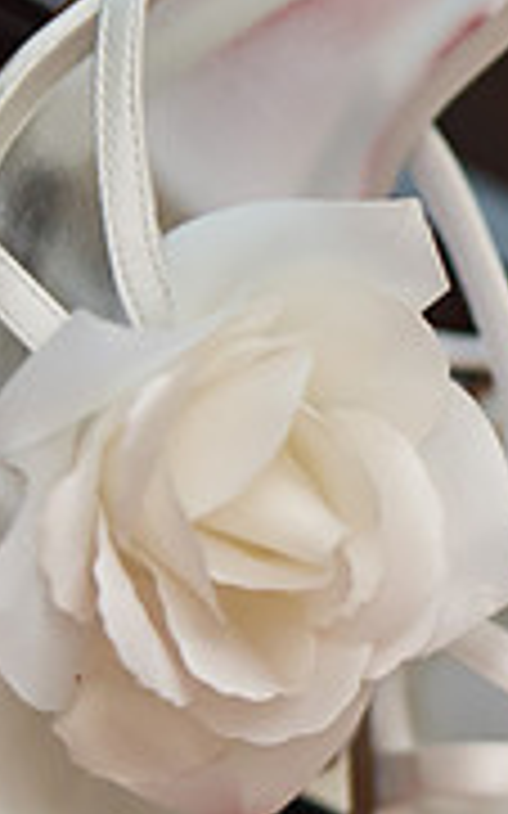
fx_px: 7582
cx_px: 620
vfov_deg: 6.1
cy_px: 247
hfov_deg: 3.8
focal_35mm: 342
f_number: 3.2
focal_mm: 105
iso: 1600
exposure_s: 1/125
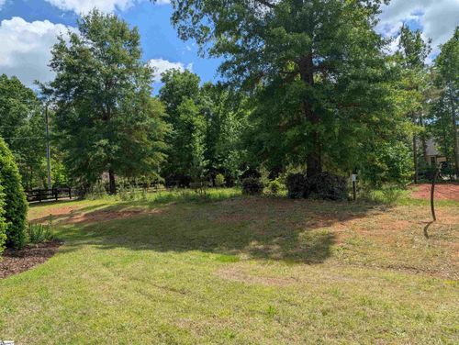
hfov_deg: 71.5
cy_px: 172
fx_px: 319
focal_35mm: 24
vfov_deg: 56.9
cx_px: 230
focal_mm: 6.81
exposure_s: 1/2513
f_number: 1.85
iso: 44
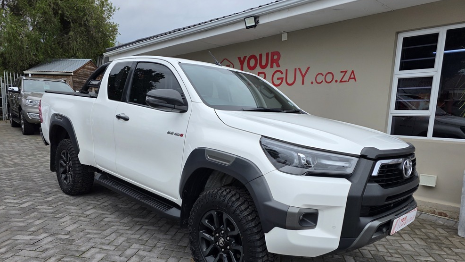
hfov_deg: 71.9
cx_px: 235
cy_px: 170
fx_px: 321
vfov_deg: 43.9
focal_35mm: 26
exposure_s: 1/359
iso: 32
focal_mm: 6.3
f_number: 1.7
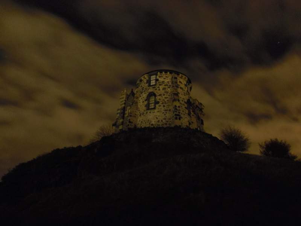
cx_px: 150
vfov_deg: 56.8
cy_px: 113
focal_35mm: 24
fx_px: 209
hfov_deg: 71.6
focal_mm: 4.3
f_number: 2.9
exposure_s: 4
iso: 400
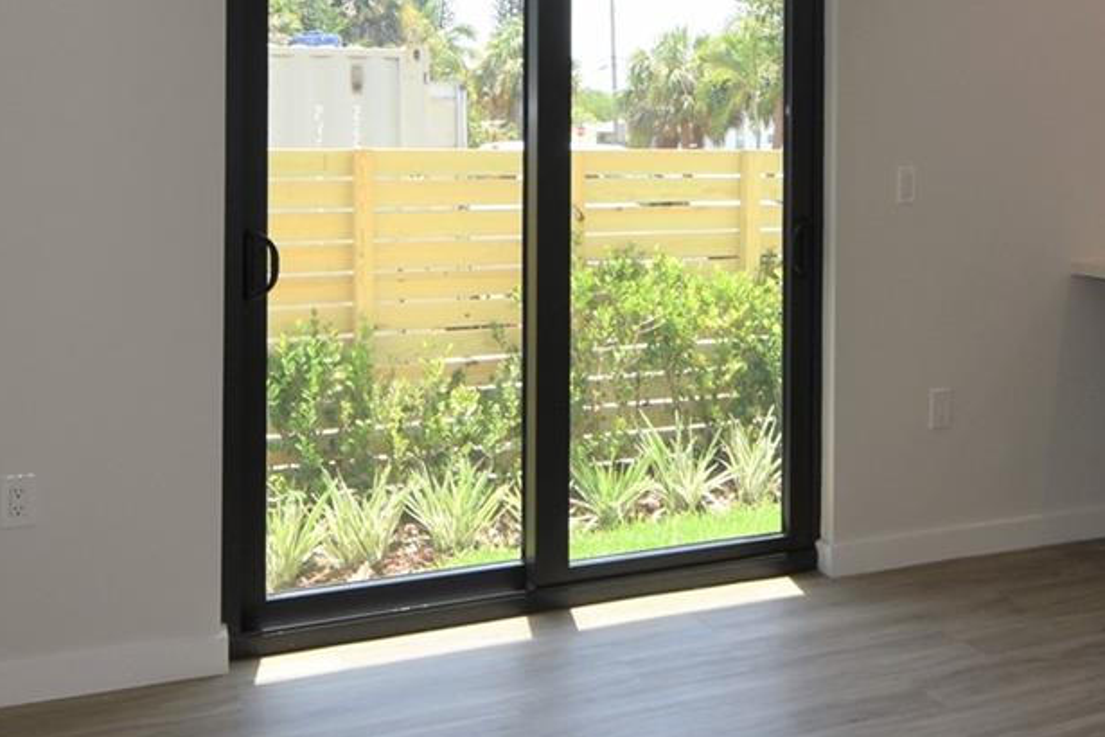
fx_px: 1197
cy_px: 108
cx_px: 597
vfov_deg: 32.9
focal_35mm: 39
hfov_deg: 49.5
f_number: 6.3
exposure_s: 1/160
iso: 200
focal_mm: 10
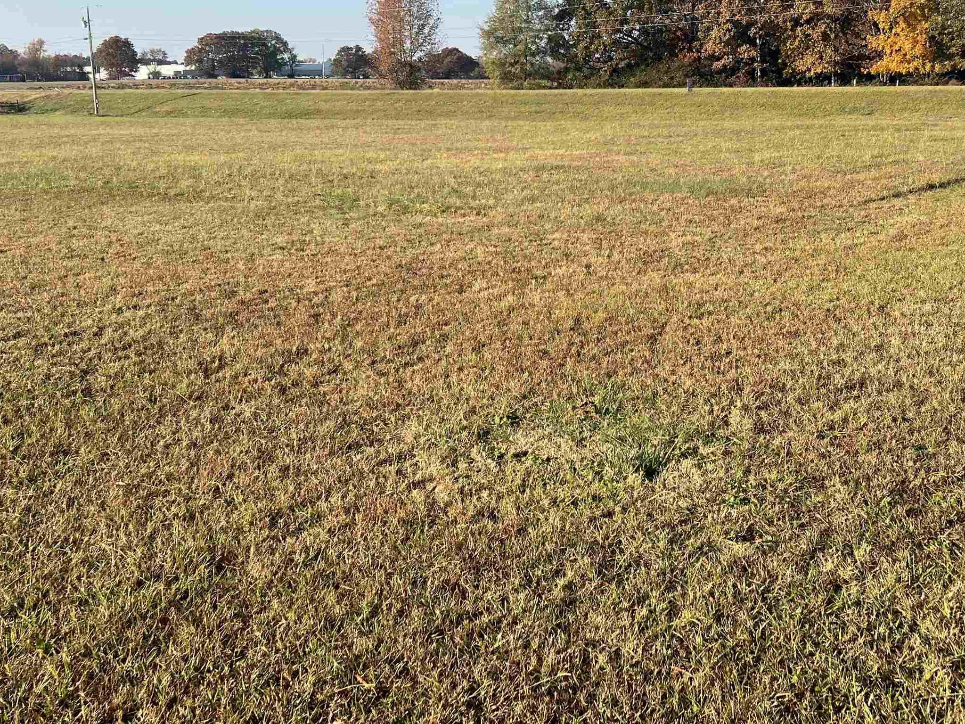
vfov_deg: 36.6
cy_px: 280
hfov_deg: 47.8
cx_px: 540
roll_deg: +1.0
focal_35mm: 39
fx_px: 1087
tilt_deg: -10.7
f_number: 1.5
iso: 50
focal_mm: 5.7
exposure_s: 1/2457
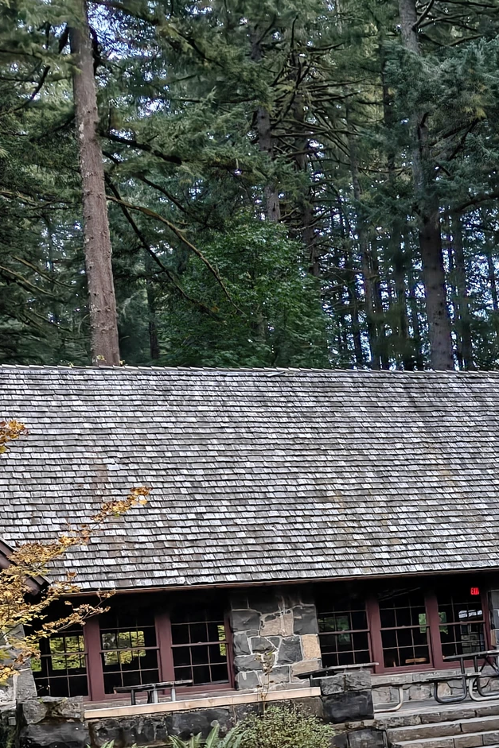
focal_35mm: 61
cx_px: 513
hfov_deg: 21.4
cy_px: 631
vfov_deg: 31.7
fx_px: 1269
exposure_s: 1/181
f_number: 1.6
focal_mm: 6.06
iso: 800
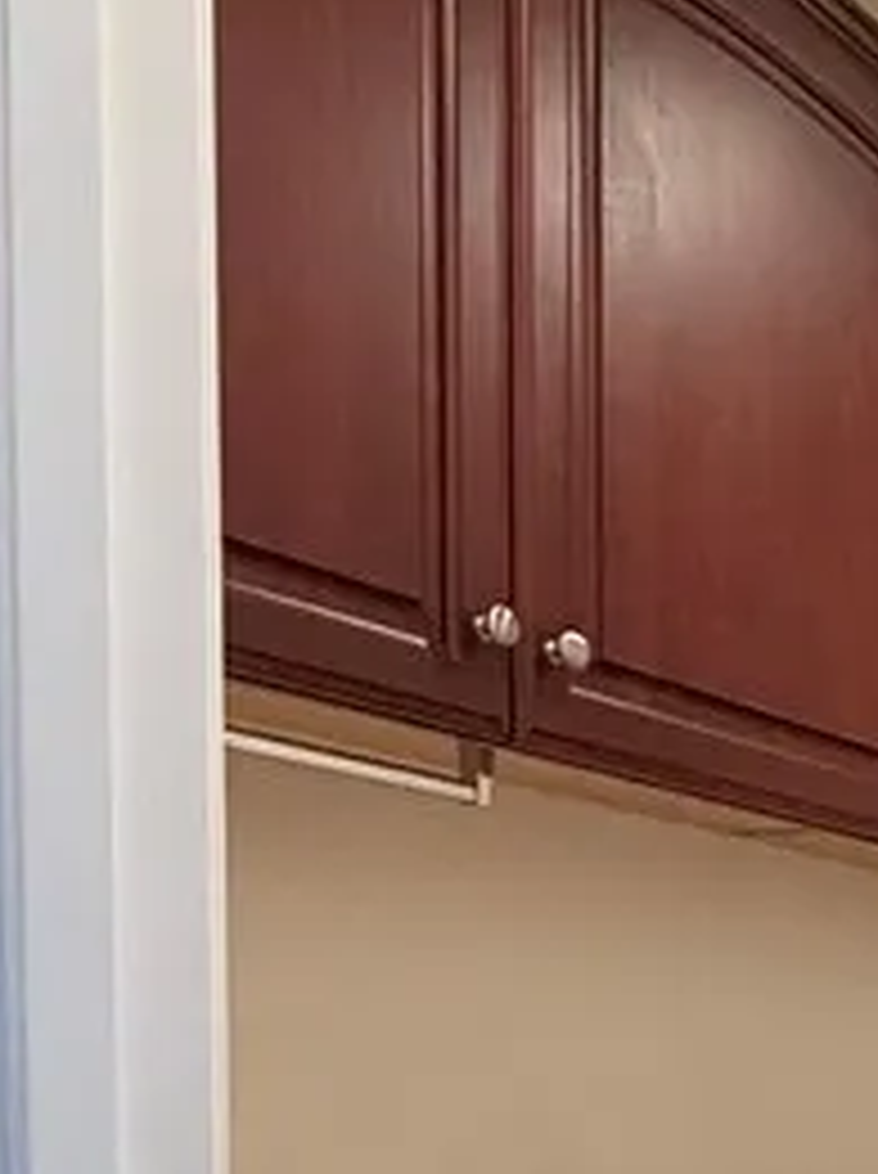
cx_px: 1414
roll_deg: -1.5
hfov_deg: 21.1
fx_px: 1865
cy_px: 1291
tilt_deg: -4.0
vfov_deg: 31.1
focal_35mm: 55
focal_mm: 2.22
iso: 320
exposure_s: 1/60
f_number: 2.2
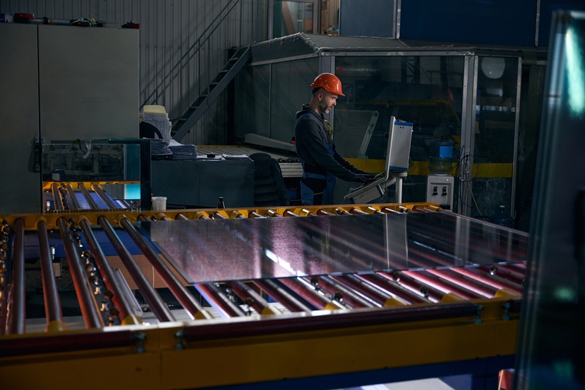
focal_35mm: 46
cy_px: 195
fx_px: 743
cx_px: 292
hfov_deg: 43.0
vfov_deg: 29.4
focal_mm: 45.7
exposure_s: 1/250
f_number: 2.8
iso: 1600
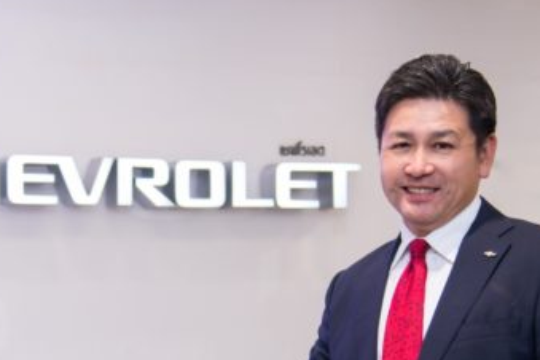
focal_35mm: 103
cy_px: 346
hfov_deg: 19.5
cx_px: 72
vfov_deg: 13.1
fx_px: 1545
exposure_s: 1/60
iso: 800
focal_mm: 48
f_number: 4
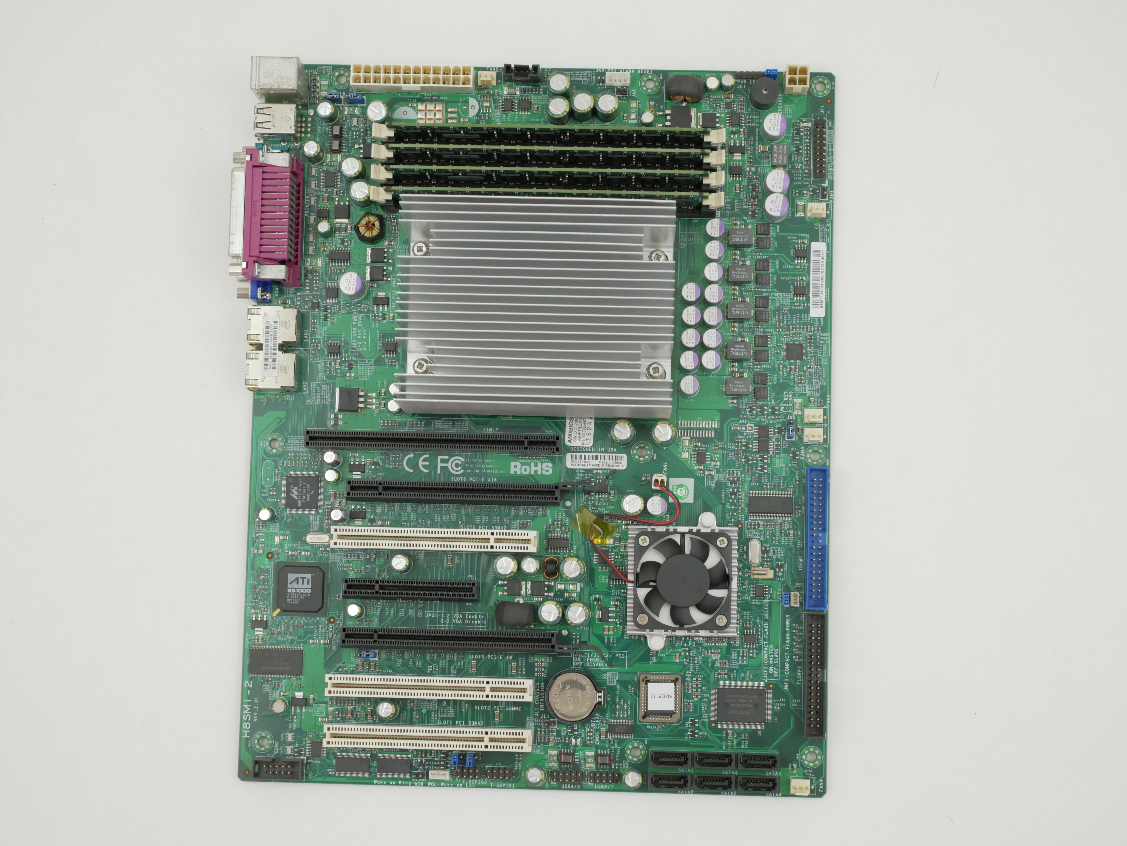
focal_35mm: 60
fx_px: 1954
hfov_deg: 32.2
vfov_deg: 24.4
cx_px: 564
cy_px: 423
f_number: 6.3
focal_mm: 30
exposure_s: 1/160
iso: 800
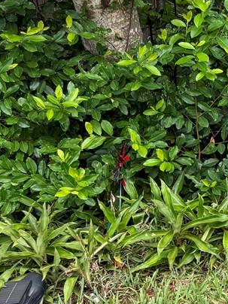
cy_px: 13
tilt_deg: -5.1
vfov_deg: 20.1
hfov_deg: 11.9
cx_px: 584
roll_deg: -1.3
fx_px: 834
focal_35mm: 95
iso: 80
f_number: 1.78
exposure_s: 1/470
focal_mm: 6.76
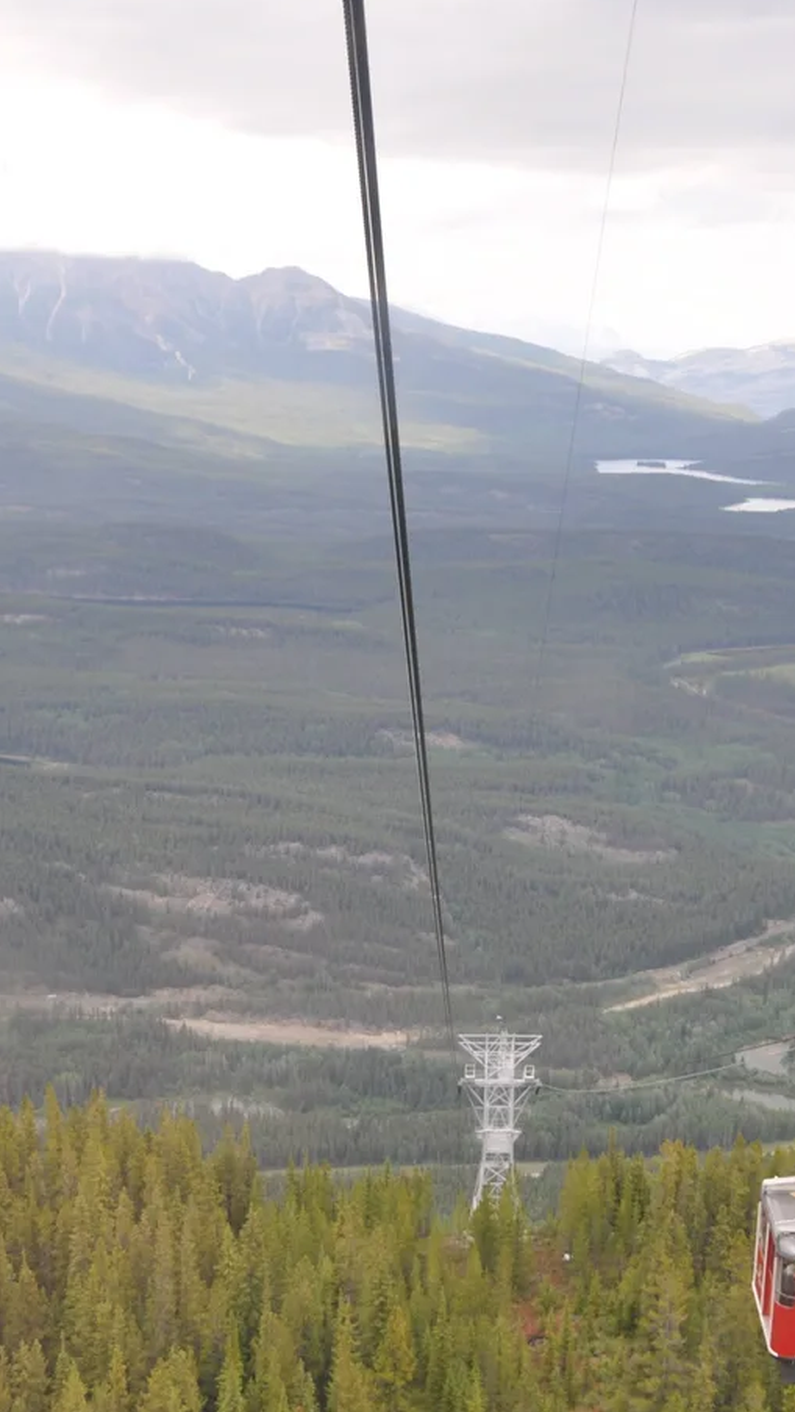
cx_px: 619
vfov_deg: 41.3
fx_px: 1872
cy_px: 744
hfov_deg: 23.7
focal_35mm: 50
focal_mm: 18
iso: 250
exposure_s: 1/200
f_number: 7.1
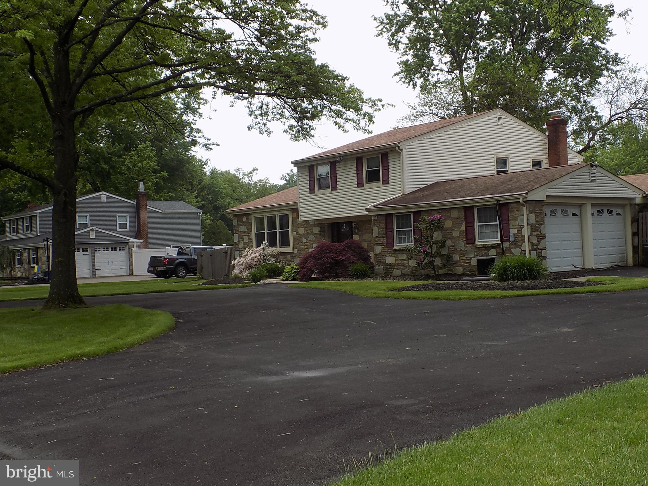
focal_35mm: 41
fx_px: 768
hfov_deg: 45.8
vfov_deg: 35.1
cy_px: 243
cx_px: 324
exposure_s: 1/400
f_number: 3.6
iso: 80
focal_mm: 7.3
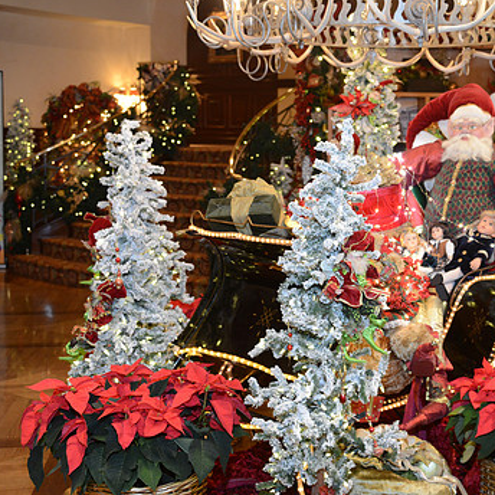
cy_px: 224
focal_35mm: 63
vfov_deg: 27.3
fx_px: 1019
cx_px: 331
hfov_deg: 27.1
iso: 1600
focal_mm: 44
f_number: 5
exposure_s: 1/30
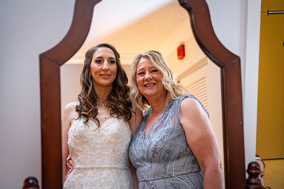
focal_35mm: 52
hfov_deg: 38.2
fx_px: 410
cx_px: 142
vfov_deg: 26.0
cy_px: 94
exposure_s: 1/160
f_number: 5
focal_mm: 52
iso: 1000
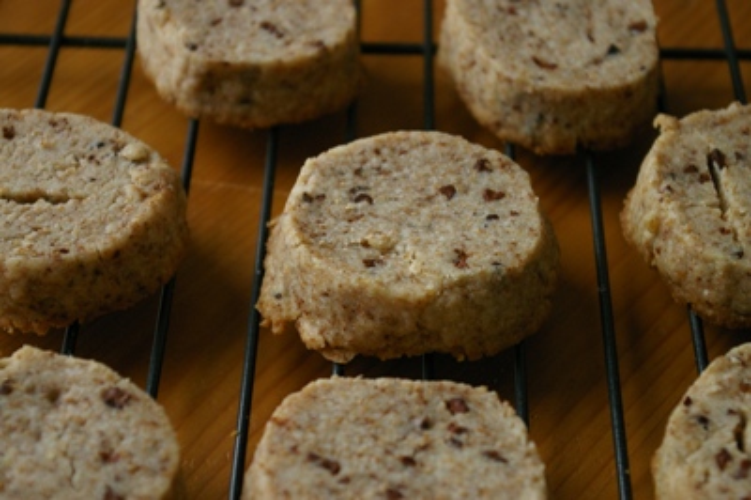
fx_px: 1720
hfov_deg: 24.6
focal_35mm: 82
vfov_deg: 16.5
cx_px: 376
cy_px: 250
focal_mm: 55
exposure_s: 1/90
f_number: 6.7
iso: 800
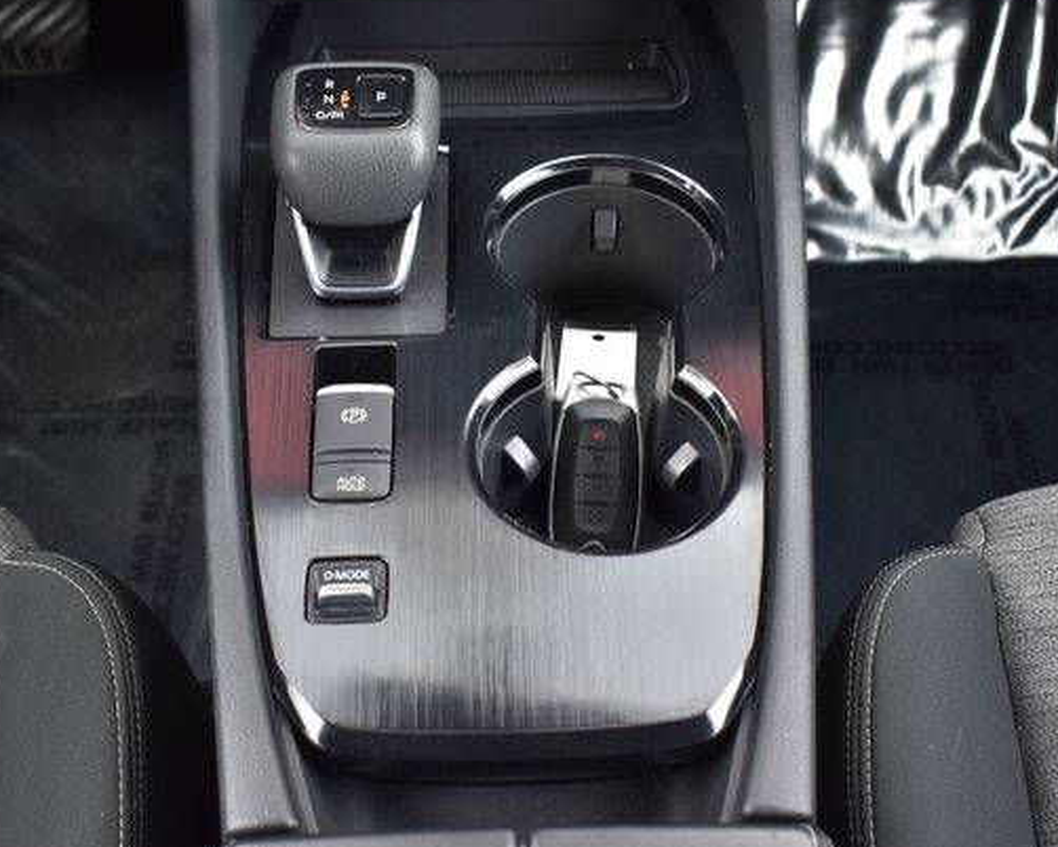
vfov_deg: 27.3
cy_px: 417
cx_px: 540
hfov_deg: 33.8
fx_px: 1742
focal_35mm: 56
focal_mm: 31
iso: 400
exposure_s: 1/40
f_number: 7.1
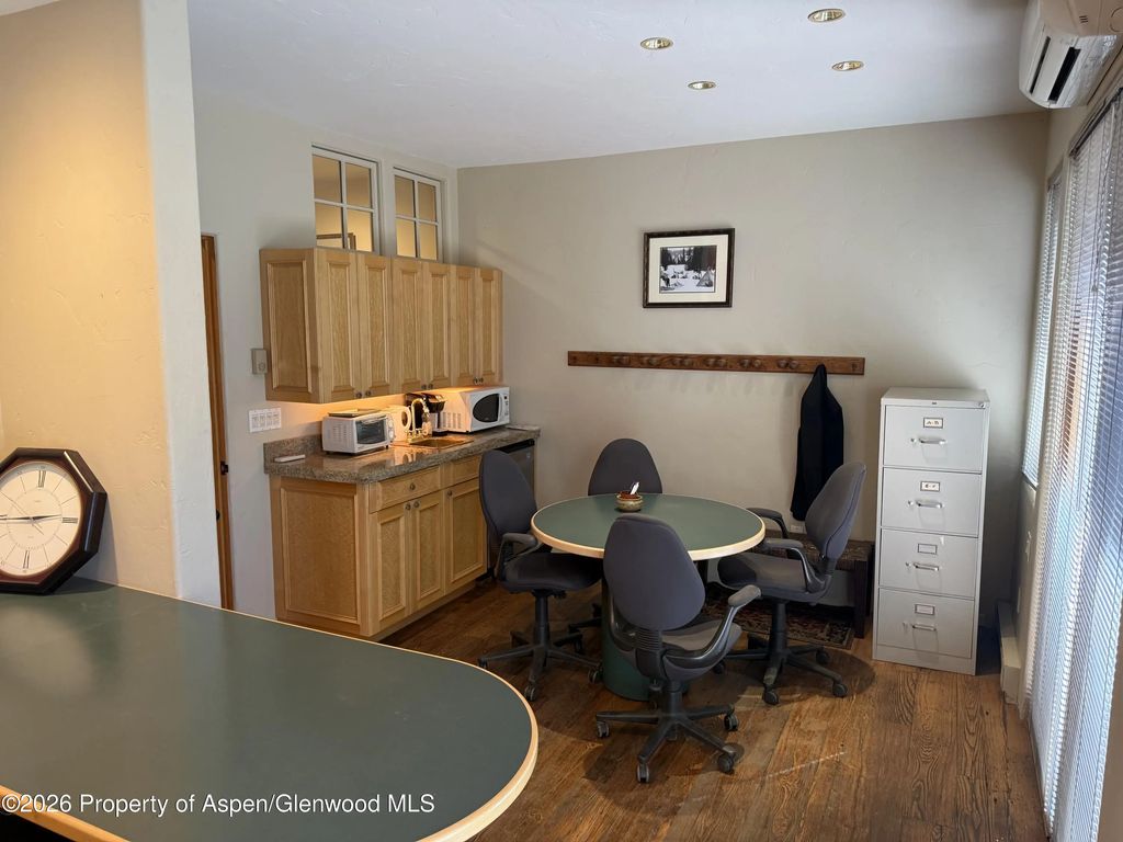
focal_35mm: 24
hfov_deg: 71.6
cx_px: 562
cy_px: 421
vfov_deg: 56.8
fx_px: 779
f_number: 1.78
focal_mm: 6.76
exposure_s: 1/60
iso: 250
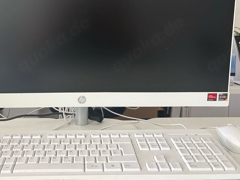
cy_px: 46
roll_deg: +0.6
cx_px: 80
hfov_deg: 46.1
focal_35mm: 40
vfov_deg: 35.2
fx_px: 277
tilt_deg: -3.6
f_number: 1.6
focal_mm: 5.96
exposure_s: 1/99
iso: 125
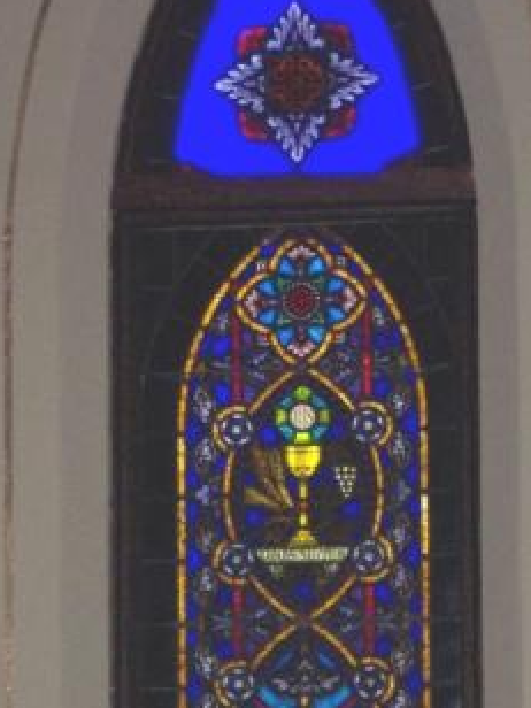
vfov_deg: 9.8
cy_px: 503
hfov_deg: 7.4
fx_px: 4131
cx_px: 332
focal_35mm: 202
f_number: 4.8
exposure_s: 1/90
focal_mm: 21.3
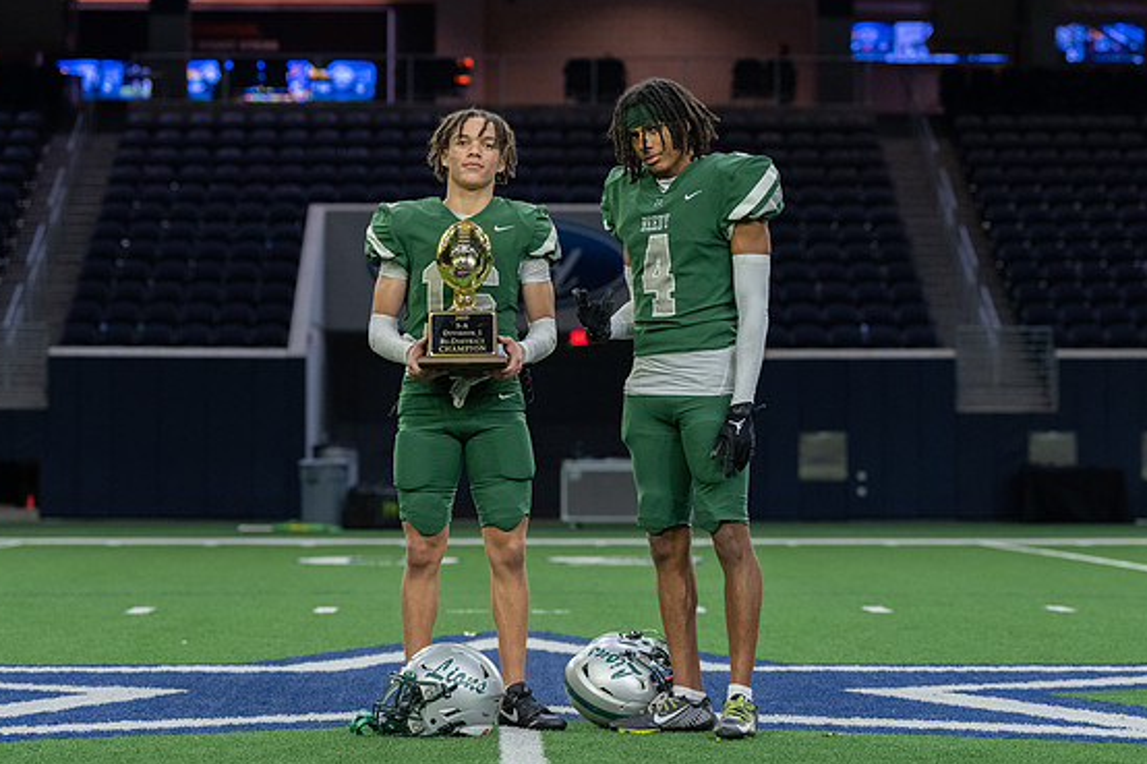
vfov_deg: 11.4
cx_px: 629
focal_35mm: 120
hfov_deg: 17.1
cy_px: 370
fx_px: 3822
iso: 2500
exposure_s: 1/320
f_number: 3.5
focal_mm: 99
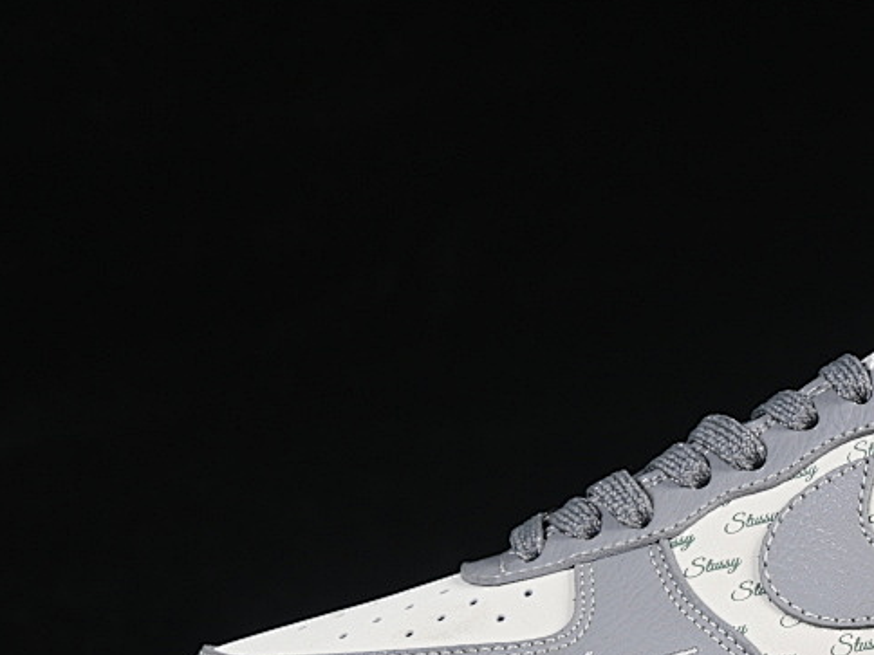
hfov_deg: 12.2
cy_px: 464
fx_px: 4065
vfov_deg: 9.2
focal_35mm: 161
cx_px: 825
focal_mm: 50
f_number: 8
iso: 160
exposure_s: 1/80
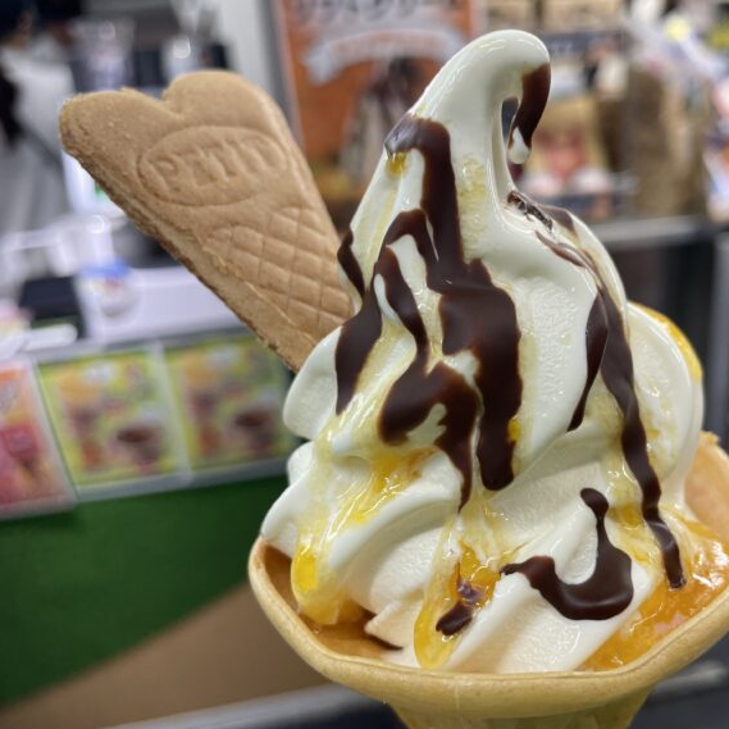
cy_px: 366
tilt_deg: -24.4
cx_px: 442
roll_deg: +5.8
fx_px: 739
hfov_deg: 52.1
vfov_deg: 52.5
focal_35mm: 31
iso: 100
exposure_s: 1/100
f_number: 1.6
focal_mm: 4.2
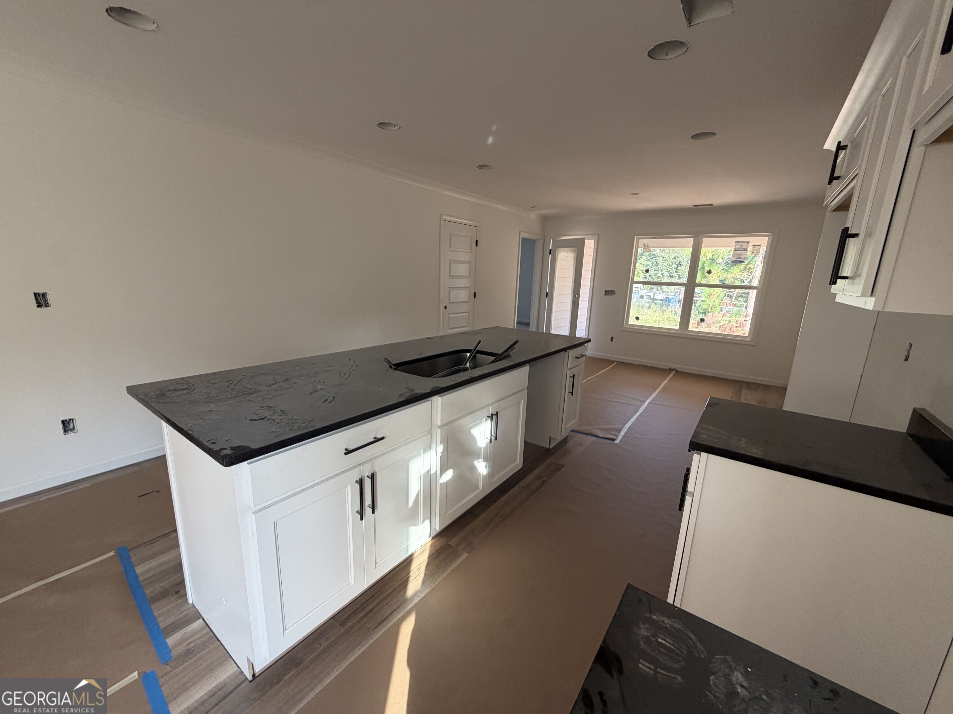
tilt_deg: -12.2
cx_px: 476
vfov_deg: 85.7
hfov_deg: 102.1
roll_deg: -1.4
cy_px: 357
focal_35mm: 14
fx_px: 385
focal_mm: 2.22
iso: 125
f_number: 2.2
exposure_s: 1/121
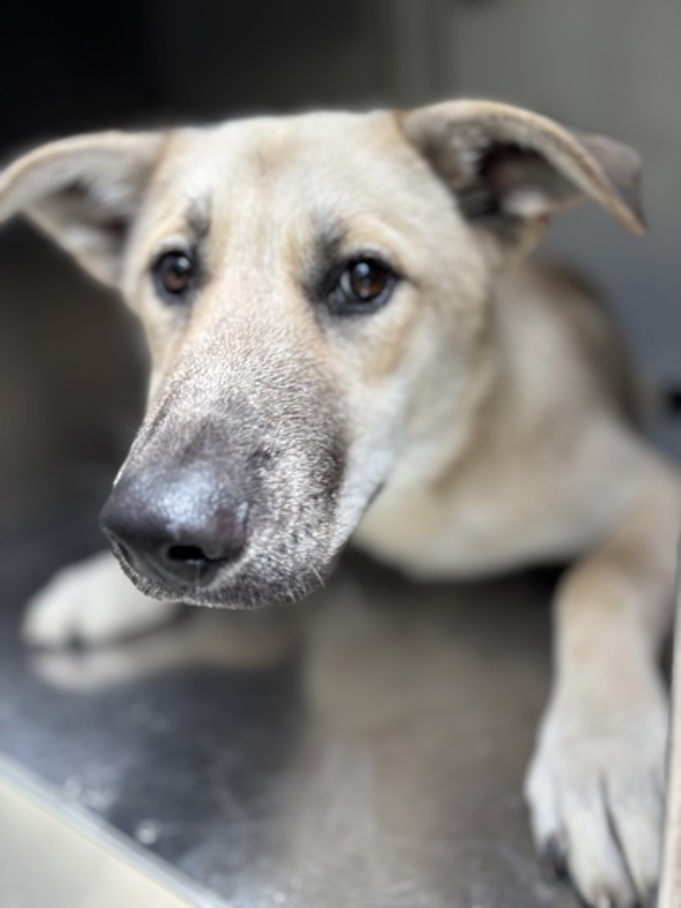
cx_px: 340
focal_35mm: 26
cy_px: 454
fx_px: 682
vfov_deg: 67.3
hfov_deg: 53.1
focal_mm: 5.96
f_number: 1.6
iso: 50
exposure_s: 1/500
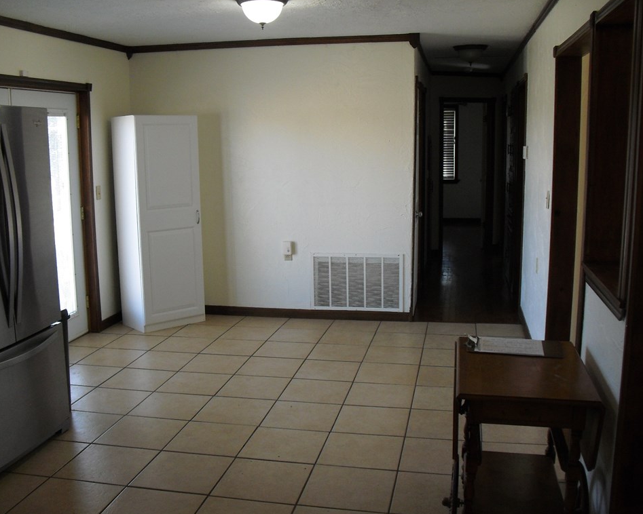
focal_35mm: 38
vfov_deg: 39.2
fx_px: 723
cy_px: 257
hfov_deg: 47.9
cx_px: 308
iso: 200
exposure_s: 1/80
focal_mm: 6.3
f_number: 3.1
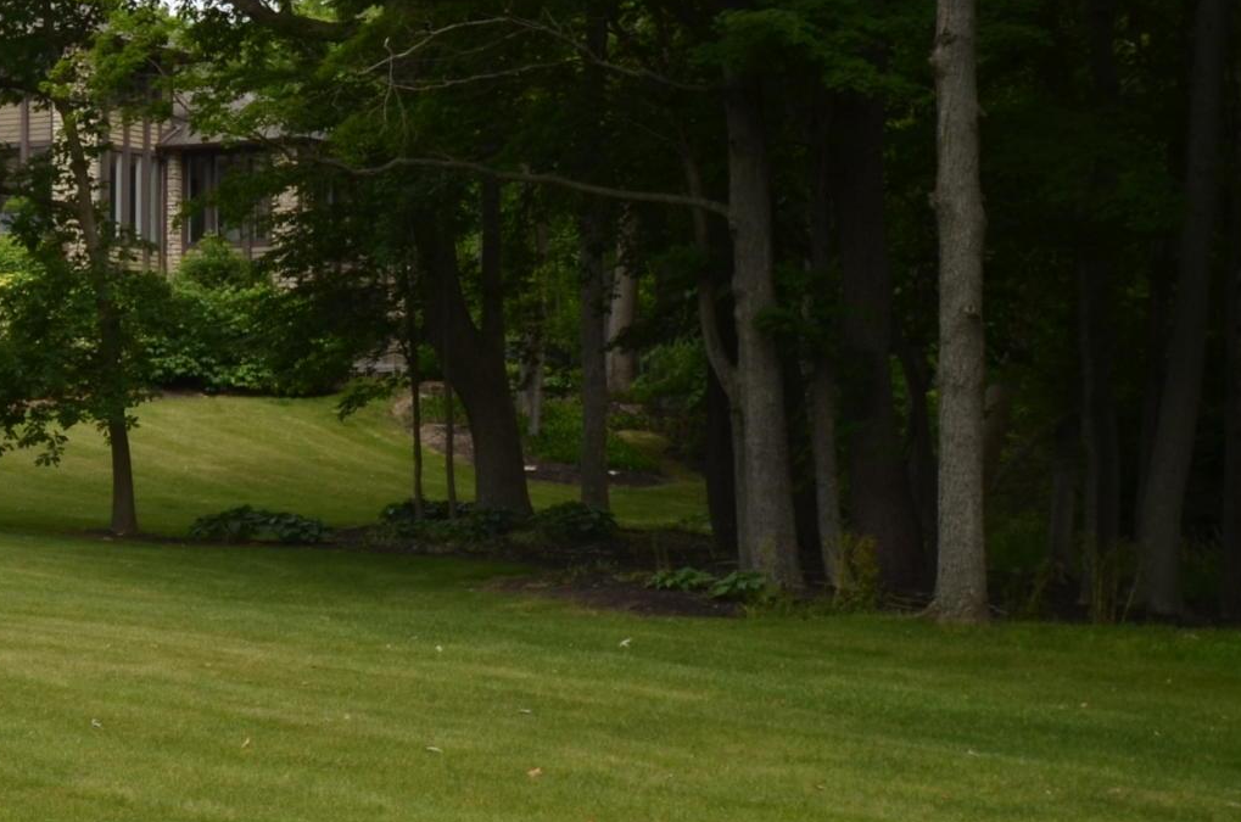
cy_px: 184
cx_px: -427
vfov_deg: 12.8
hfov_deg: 17.9
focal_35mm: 106
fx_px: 3647
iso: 100
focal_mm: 24
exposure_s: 1/200
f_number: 7.1
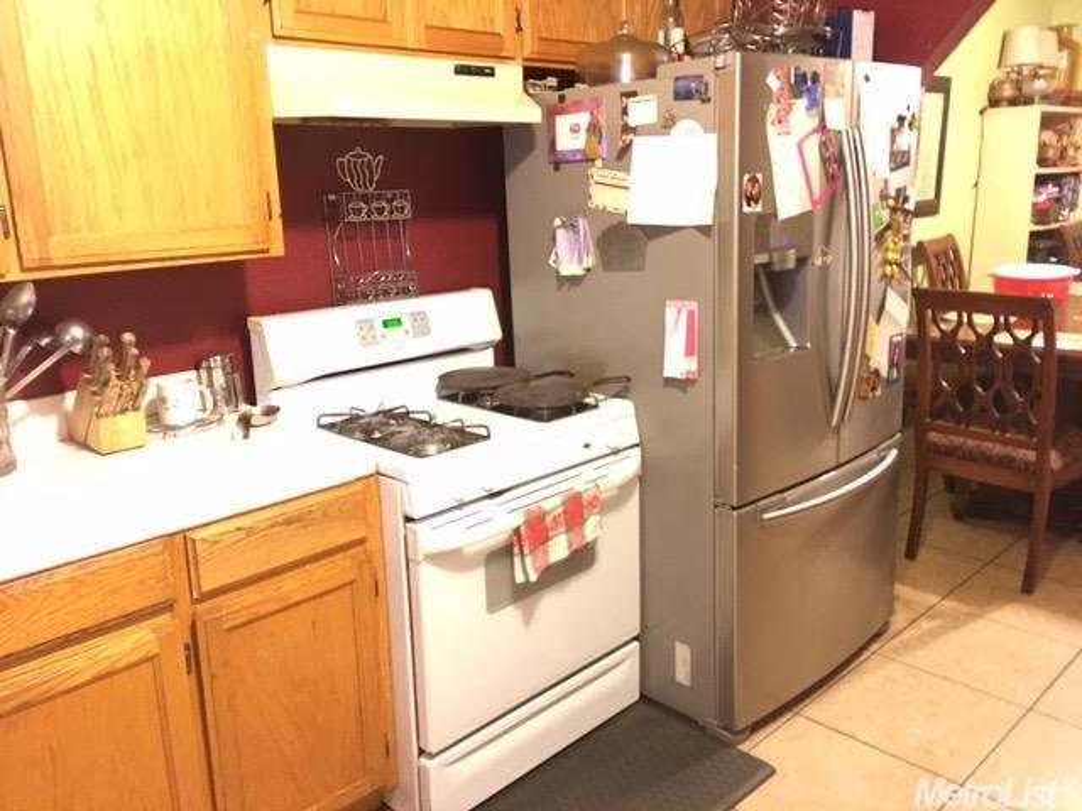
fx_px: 906
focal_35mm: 29
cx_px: 541
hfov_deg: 61.7
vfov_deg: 48.2
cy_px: 406
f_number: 2.2
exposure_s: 1/4
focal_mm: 4.15
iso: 160
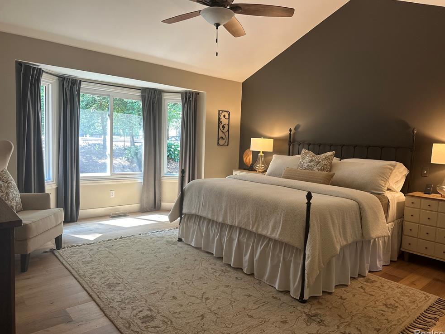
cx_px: 228
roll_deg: -2.1
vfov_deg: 54.9
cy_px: 167
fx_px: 321
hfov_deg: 69.4
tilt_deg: -4.1
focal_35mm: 25
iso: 160
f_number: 1.78
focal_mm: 6.86
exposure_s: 1/60
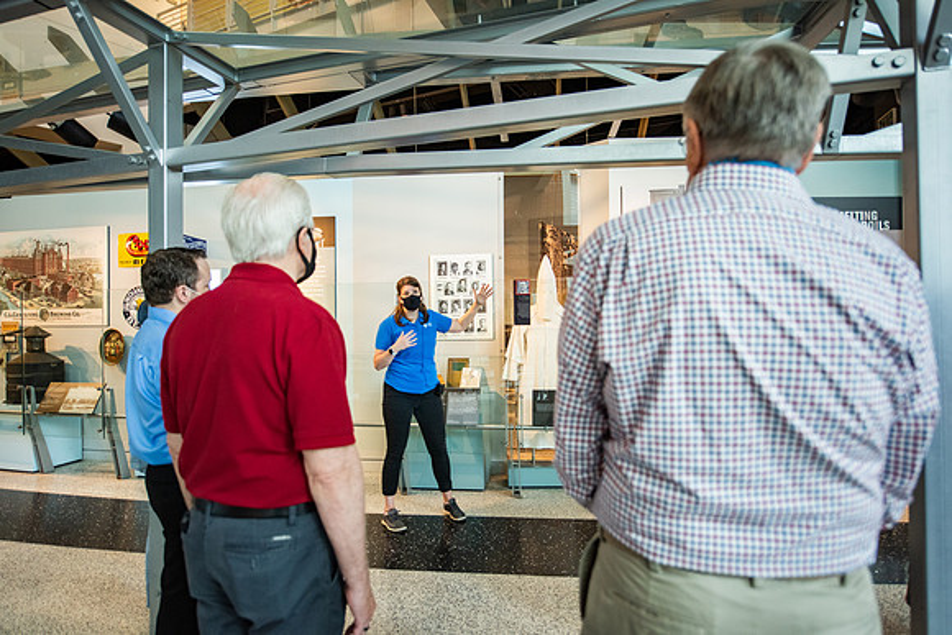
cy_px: 317
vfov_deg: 61.4
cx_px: 473
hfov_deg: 83.3
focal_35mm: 20
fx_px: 535
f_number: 2.8
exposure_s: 1/160
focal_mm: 20
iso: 1600
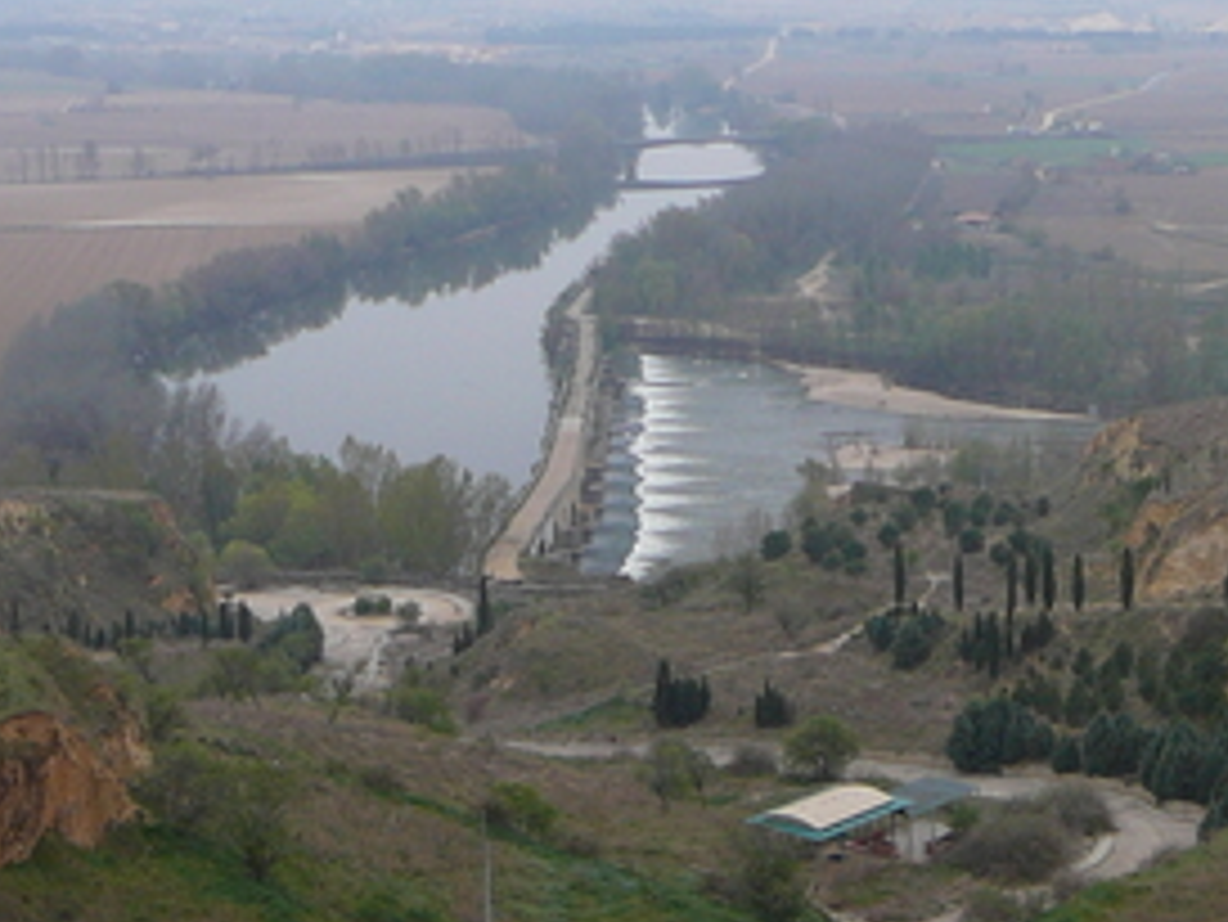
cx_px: 882
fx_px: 2733
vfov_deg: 19.1
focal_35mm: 77
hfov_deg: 25.1
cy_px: 423
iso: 80
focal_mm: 5.2
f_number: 2.8
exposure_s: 1/400
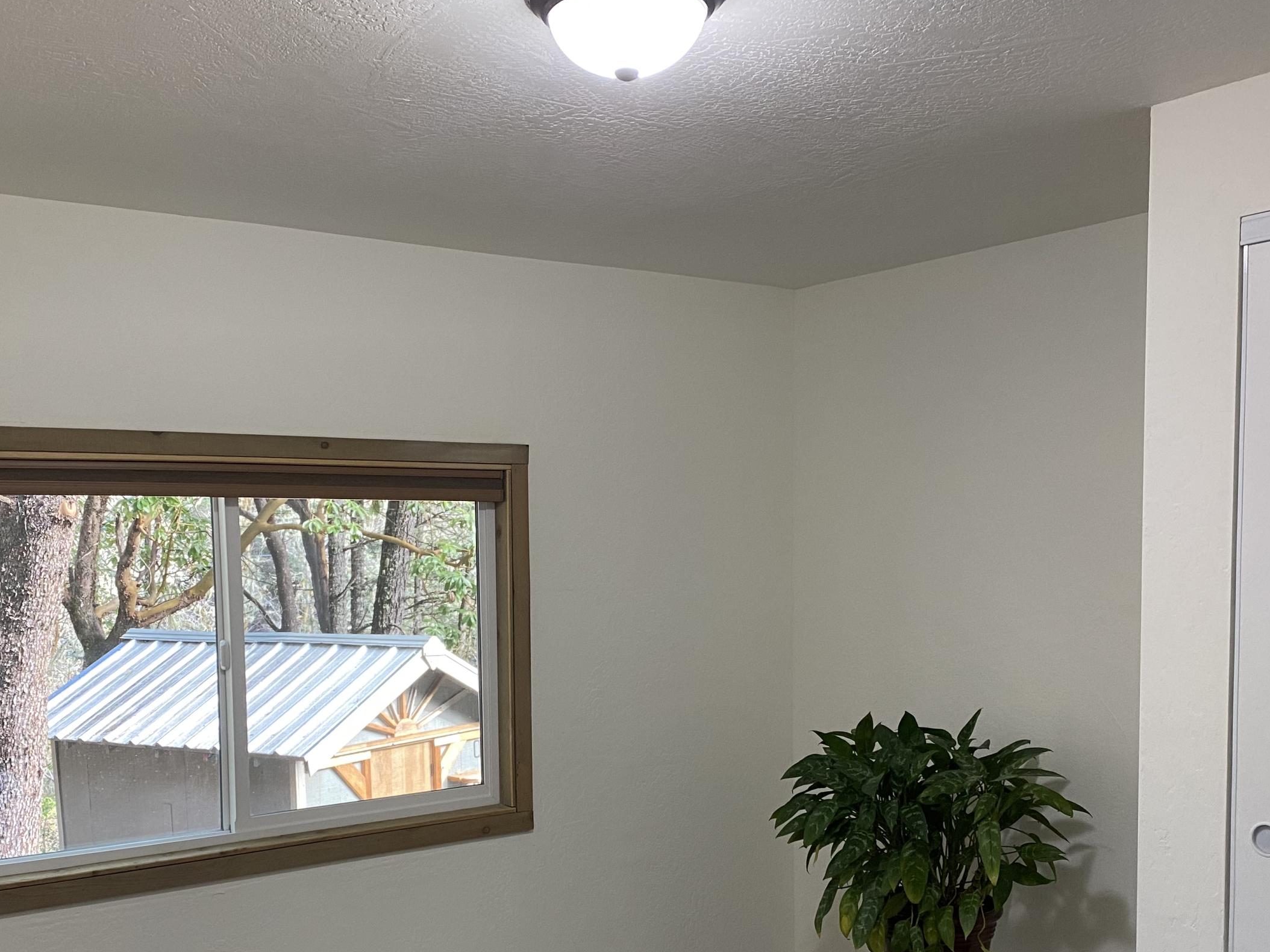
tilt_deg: -3.8
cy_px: 652
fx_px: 1357
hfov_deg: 49.9
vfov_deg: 38.1
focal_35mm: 37
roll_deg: +0.9
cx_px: 518
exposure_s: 1/60
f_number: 1.8
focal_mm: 4.25
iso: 160
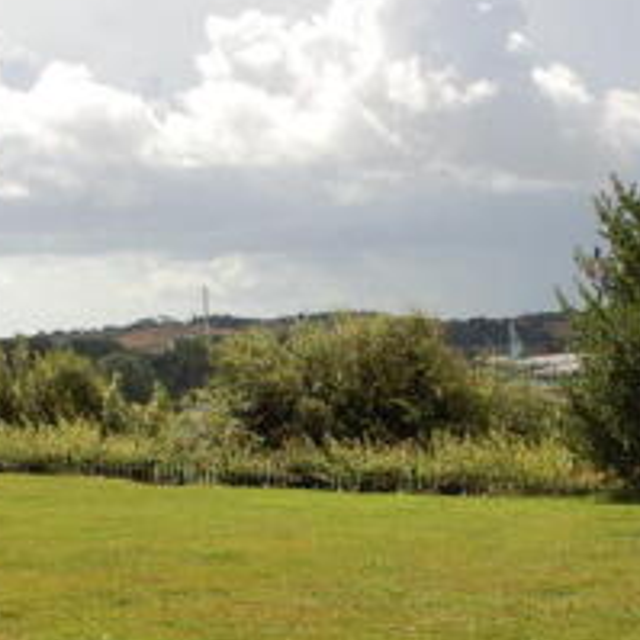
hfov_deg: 17.2
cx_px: 338
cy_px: 367
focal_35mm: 101
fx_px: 2113
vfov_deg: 17.2
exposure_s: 1/500
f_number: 7.1
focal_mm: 24
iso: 200
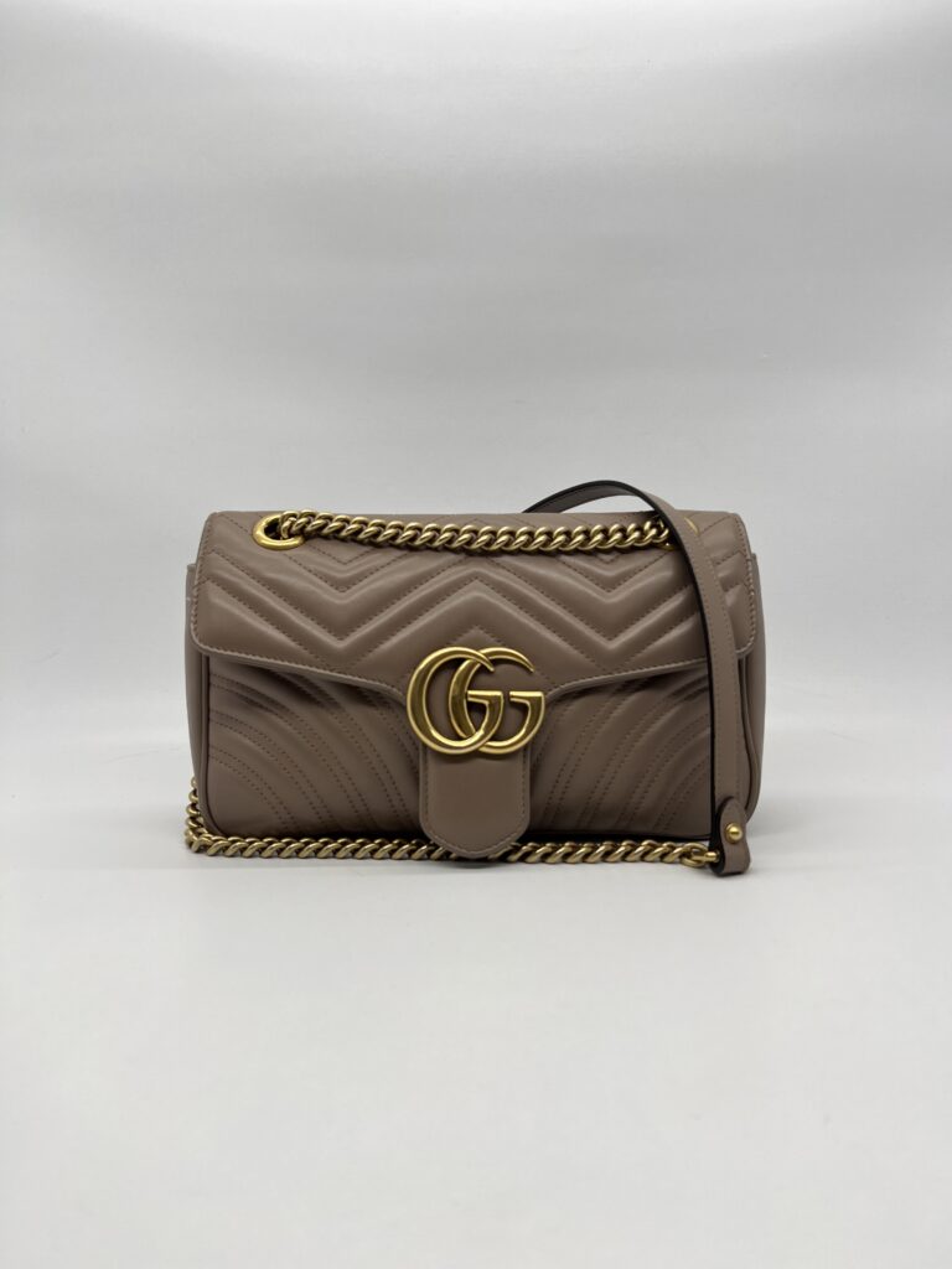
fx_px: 953
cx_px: 476
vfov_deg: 67.3
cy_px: 634
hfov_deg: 53.1
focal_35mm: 26
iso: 50
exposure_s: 1/323
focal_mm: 5.7
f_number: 1.5
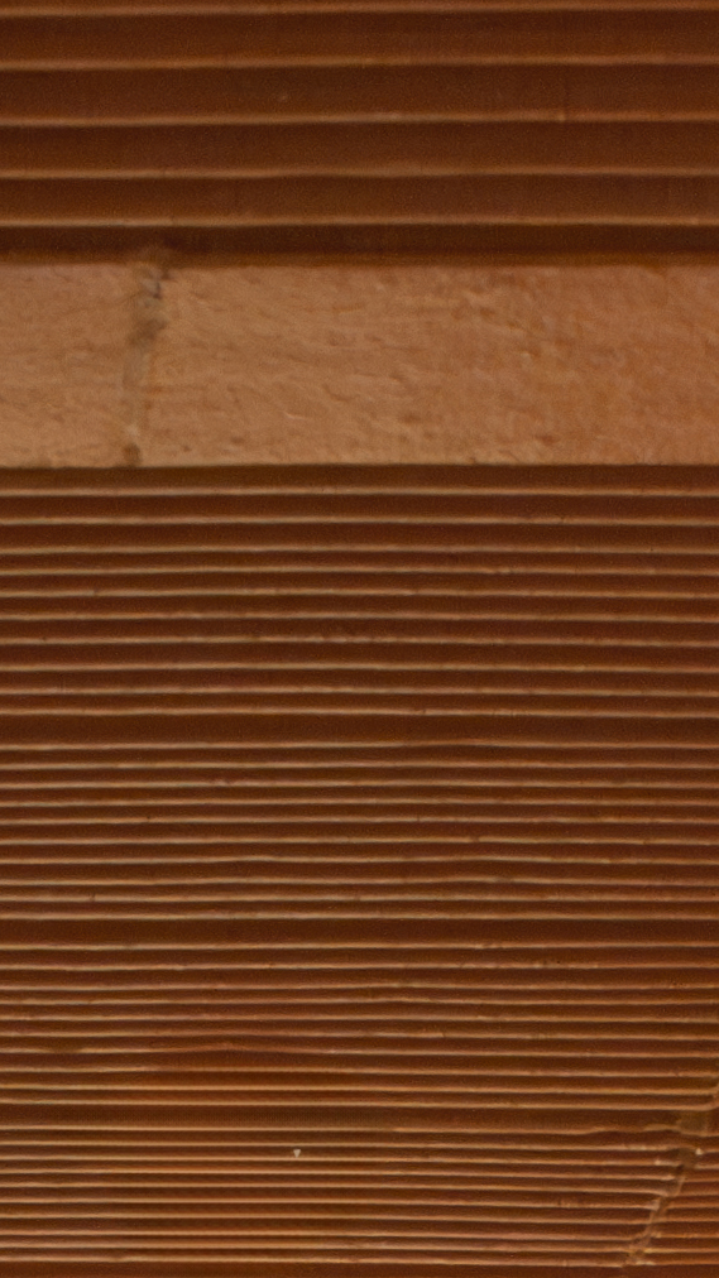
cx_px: -704
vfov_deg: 7.1
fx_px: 8612
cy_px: 4390
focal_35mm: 254
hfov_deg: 4.7
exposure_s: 1/10
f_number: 10
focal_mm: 35
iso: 250
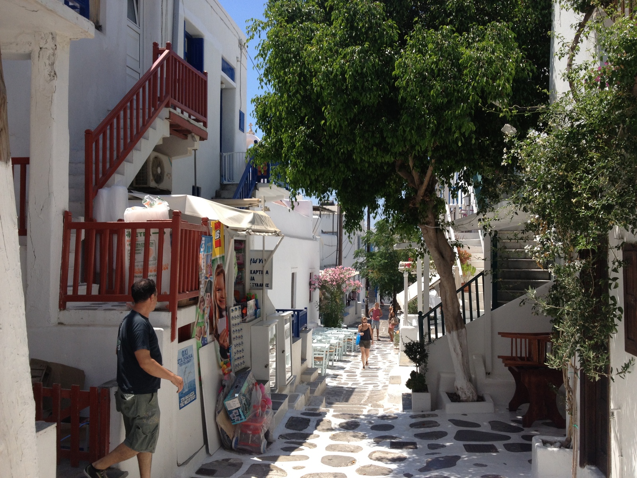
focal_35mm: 35
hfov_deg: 52.6
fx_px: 644
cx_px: 318
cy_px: 239
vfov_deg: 40.7
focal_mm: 4.28
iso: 50
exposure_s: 1/1534
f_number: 2.4
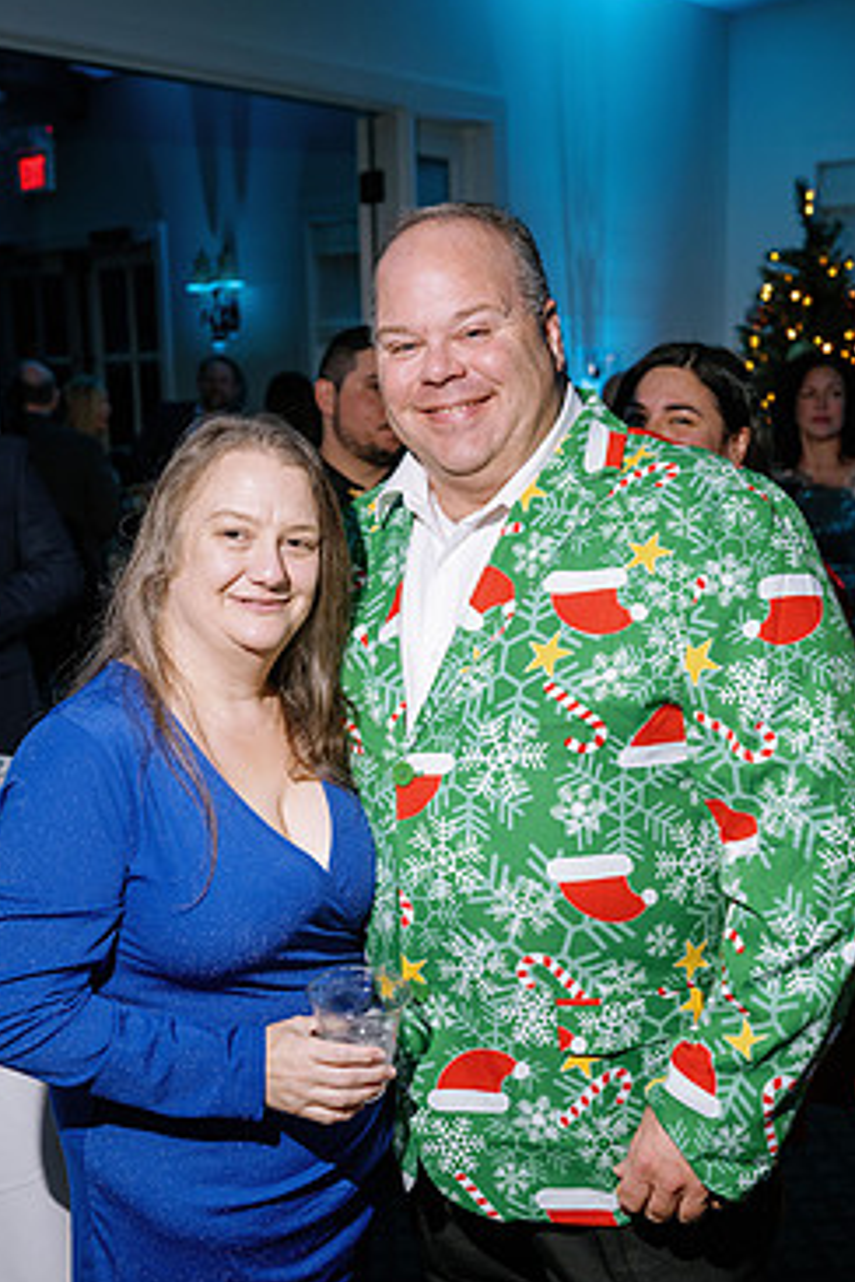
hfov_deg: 31.2
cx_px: 442
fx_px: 1532
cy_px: 683
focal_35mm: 43
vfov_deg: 45.4
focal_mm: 35
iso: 800
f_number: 4
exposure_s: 1/100
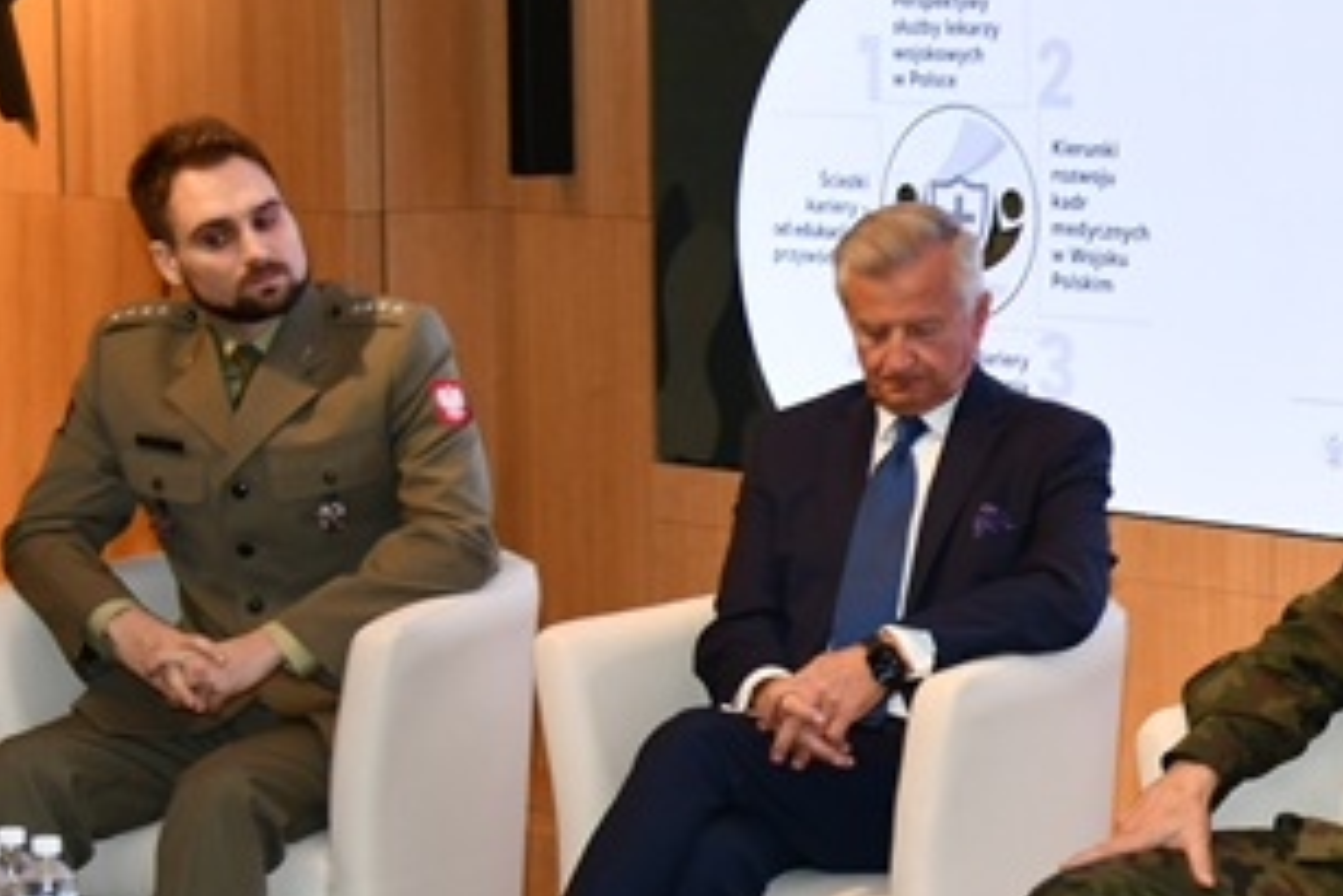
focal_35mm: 109
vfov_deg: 12.5
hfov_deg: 17.9
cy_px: 677
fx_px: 4068
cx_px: 1584
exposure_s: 1/60
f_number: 4.5
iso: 450
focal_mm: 31
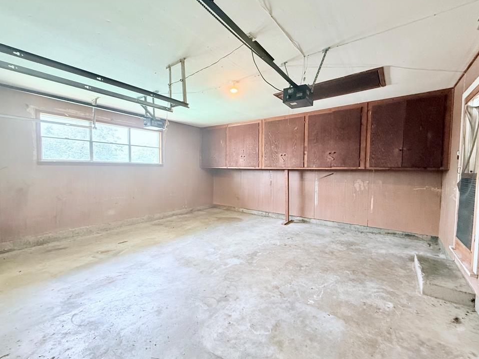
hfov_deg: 98.1
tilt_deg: -2.5
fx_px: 208
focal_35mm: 15
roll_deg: -1.1
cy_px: 179
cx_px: 248
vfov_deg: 81.7
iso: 500
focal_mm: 2.22
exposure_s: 1/60
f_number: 2.2
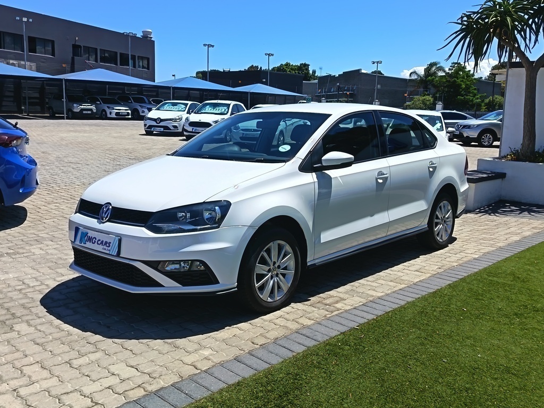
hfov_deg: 54.0
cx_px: 272
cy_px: 204
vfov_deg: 41.8
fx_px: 534
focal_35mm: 34
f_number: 1.75
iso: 101
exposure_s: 1/1124
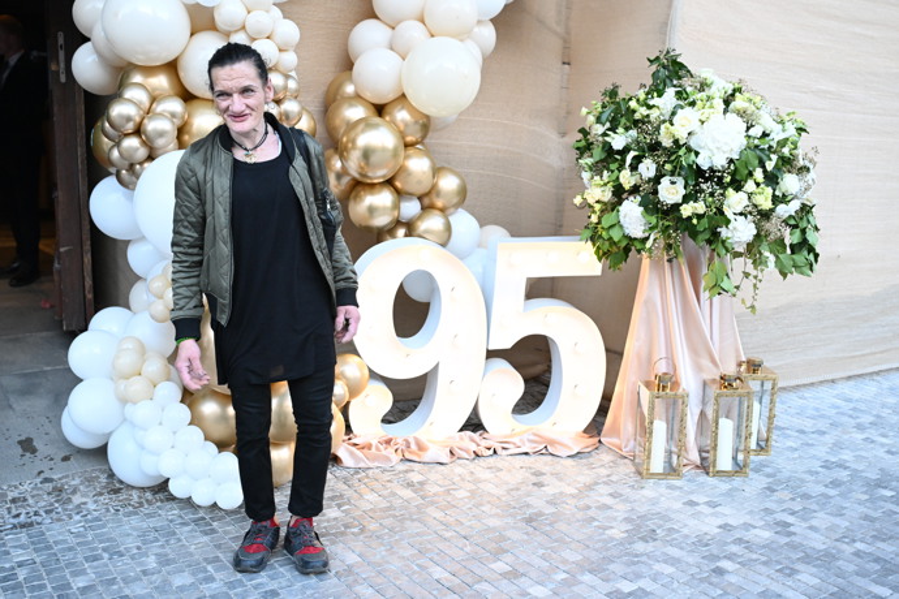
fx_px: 899
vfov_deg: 36.9
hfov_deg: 53.1
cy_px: 300
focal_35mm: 36
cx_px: 450
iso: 5000
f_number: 5
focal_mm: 36
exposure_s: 1/250
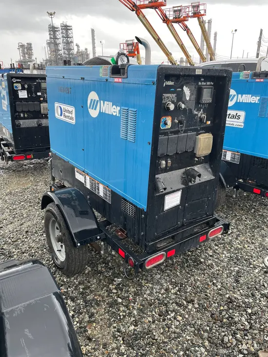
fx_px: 268
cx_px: 134
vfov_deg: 67.3
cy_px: 178
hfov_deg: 53.1
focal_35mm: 26
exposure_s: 1/60
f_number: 1.6
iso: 100
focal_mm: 4.2
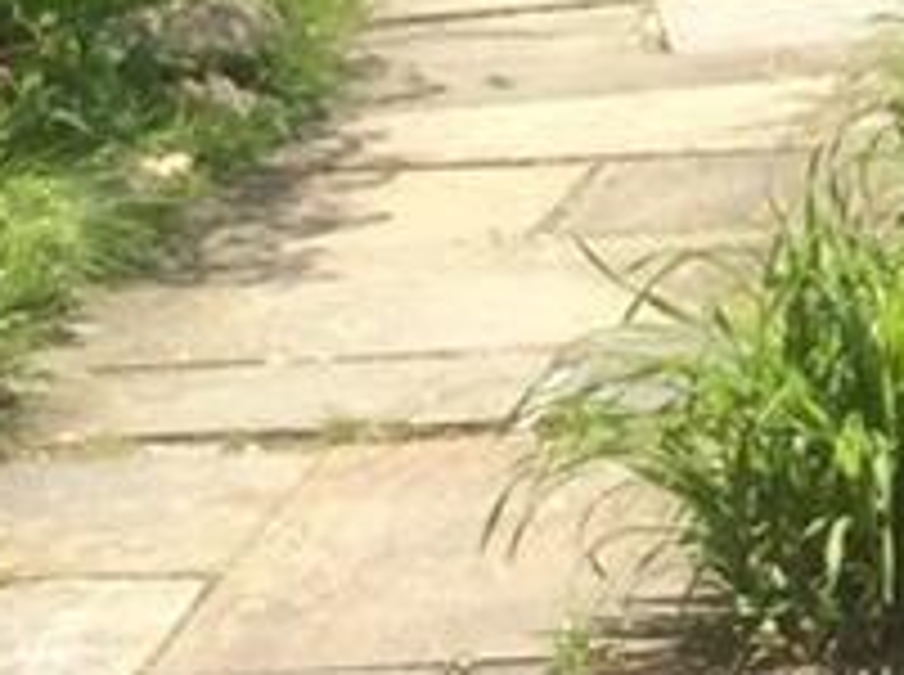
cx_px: 2172
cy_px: -675
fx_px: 4249
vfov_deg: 8.6
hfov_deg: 10.5
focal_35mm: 163
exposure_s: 1/817
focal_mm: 3.3
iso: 32
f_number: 2.4
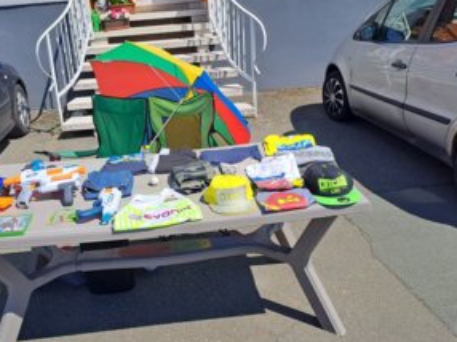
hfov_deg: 52.3
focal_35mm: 35
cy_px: 190
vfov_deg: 40.6
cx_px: 182
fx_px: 462
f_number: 1.8
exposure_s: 1/1946
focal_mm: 4.65
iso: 32
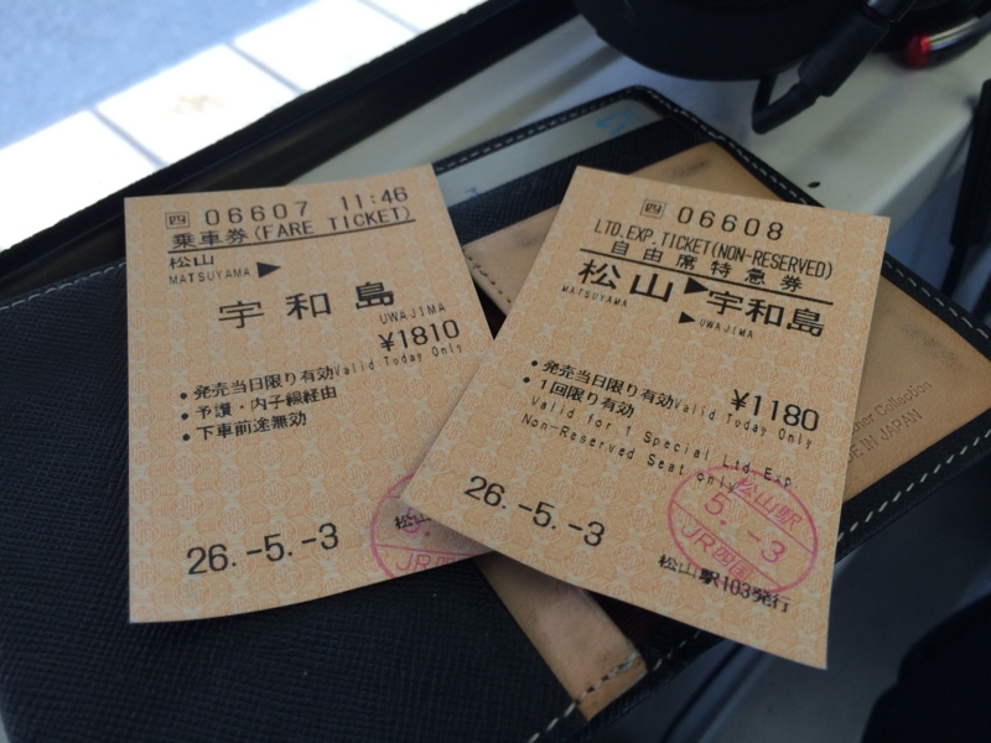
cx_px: 496
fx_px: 859
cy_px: 372
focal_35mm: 30
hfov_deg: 60.0
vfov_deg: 46.8
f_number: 2.2
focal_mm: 4.12
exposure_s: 1/30
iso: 50
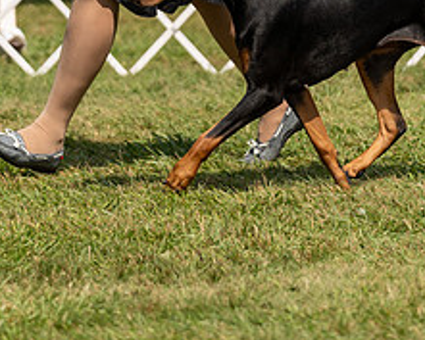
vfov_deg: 3.3
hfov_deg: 4.1
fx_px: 5914
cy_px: -90
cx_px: 236
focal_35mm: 470
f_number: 2.8
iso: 200
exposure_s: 1/3200
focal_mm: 164
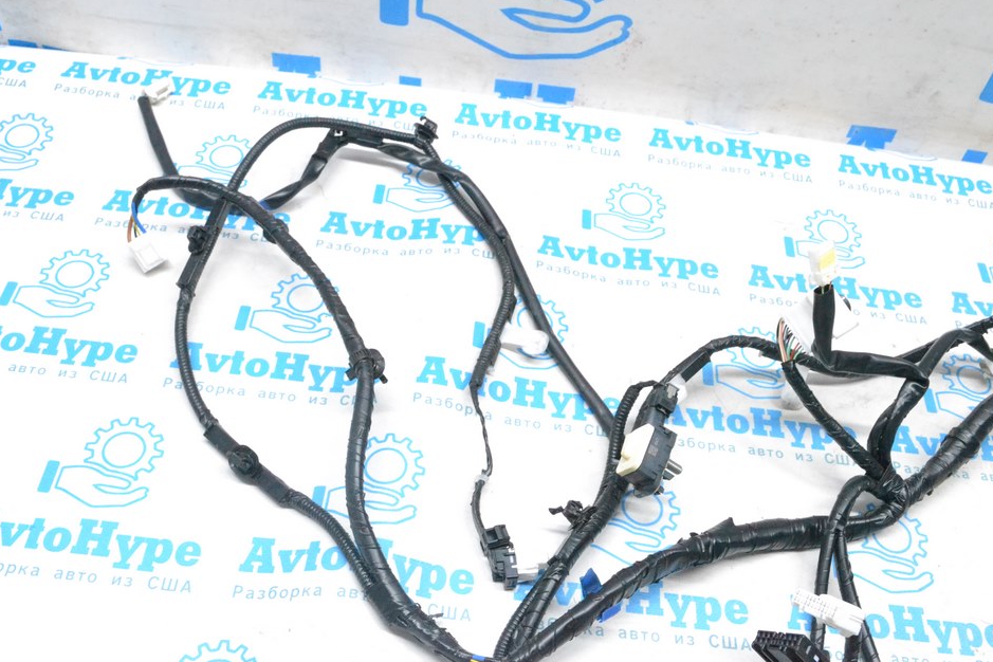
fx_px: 993
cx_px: 507
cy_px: 338
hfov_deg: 53.1
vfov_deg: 36.9
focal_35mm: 36
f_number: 9
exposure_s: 1/160
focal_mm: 22
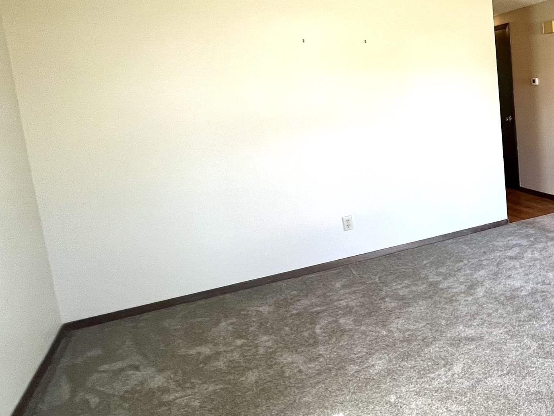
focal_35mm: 29
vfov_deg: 47.7
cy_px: 149
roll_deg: +4.5
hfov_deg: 49.4
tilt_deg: -7.4
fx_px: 464
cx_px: 562
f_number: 1.8
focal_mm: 1.57
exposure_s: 1/120
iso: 250
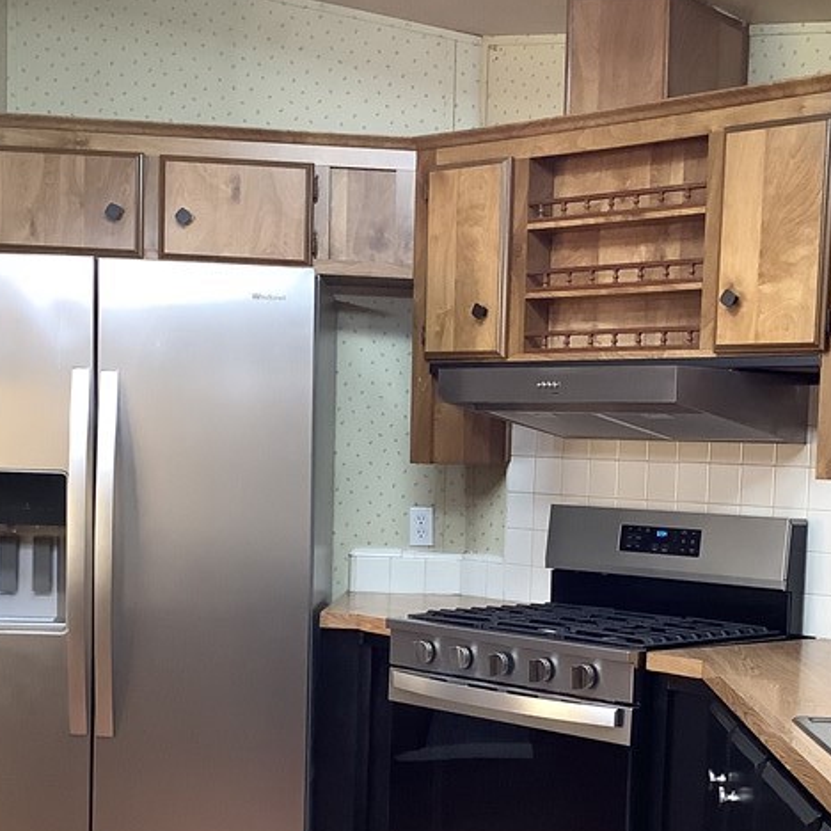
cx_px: 570
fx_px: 1630
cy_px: 574
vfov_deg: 28.4
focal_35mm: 60
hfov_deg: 28.4
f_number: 2.4
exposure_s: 1/60
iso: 200
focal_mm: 3.3
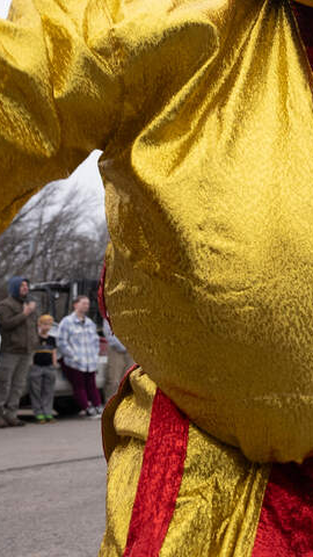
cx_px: 449
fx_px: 812
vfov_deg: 36.8
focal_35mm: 55
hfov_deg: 19.4
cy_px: 131
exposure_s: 1/500
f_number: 5
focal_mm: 21
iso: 200
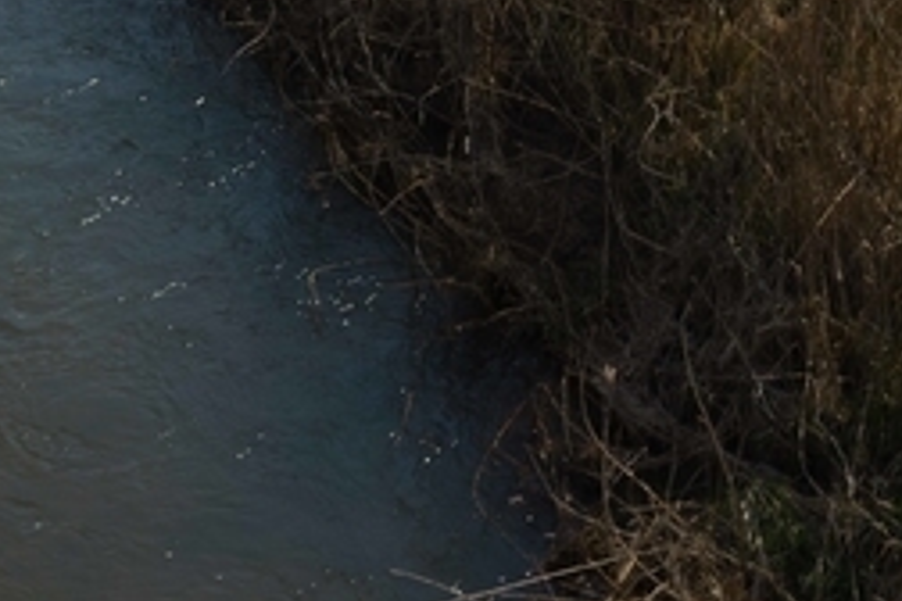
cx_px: -322
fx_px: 3558
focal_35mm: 142
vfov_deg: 9.4
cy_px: -317
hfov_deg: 13.8
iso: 100
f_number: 8
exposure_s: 1/500
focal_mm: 35
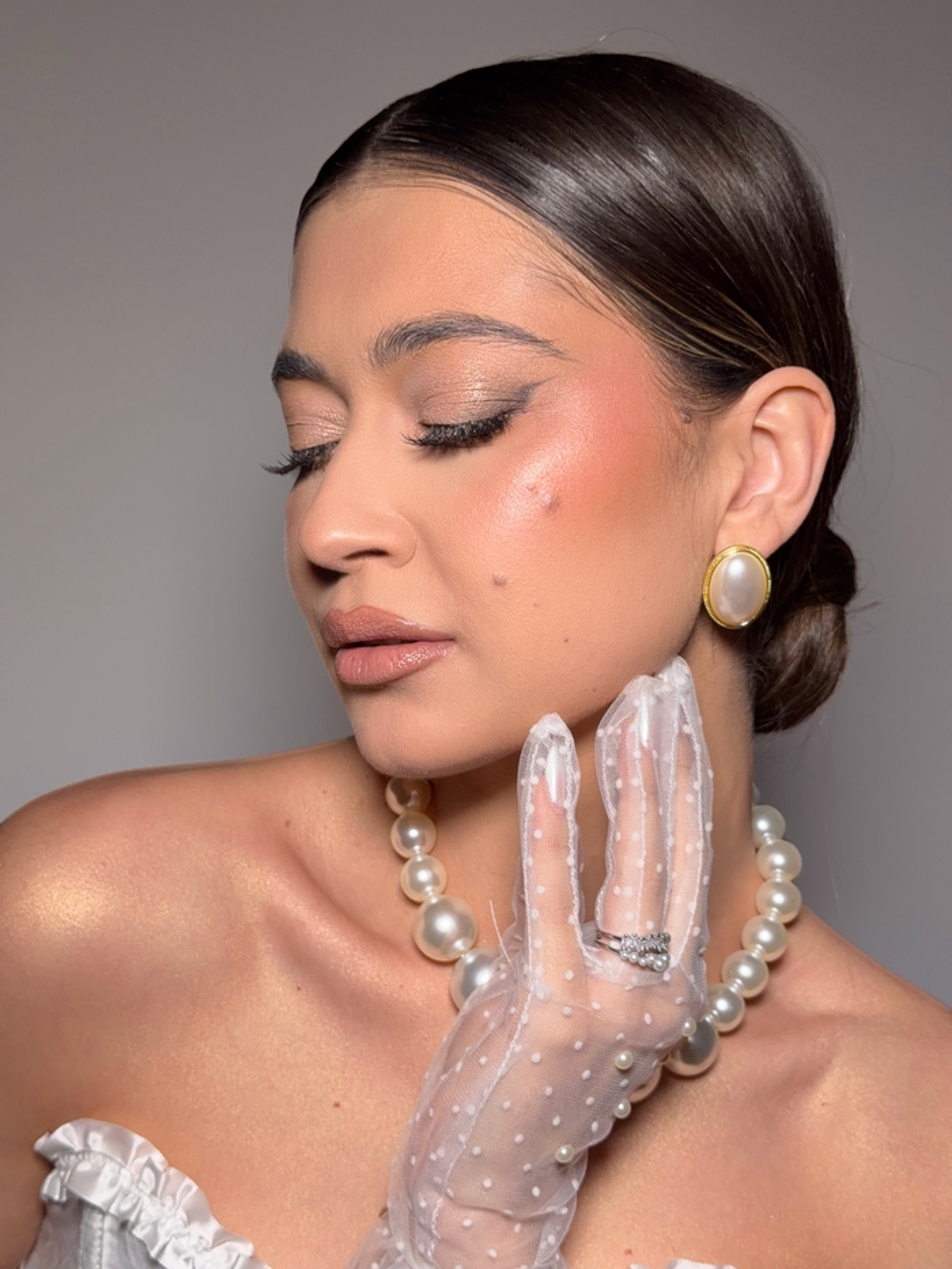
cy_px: 634
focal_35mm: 48
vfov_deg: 39.7
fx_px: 1760
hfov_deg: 30.3
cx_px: 476
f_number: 1.78
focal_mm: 6.76
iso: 50
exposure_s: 1/151
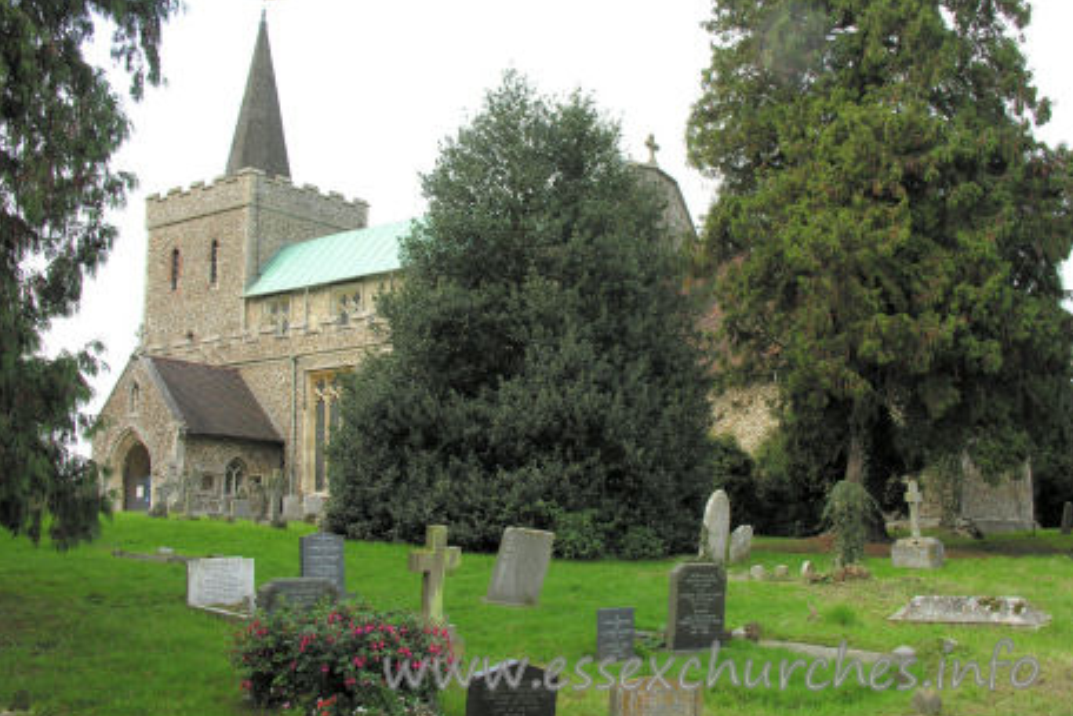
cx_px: 539
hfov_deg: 46.4
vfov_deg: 31.9
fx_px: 1252
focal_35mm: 42
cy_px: 324
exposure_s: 1/76
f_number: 4.1
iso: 50
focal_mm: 10.2
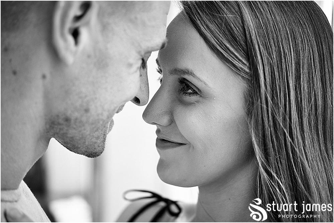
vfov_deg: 25.6
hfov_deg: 37.5
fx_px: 492
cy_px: 112
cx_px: 167
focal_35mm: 53
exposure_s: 1/1000
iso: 320
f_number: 2
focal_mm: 35
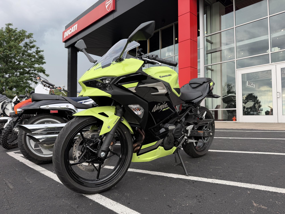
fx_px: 198
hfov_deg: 71.6
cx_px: 142
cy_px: 107
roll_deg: +1.2
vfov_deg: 56.8
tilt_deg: +3.6
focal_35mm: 24
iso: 64
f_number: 1.78
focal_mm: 6.76
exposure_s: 1/208
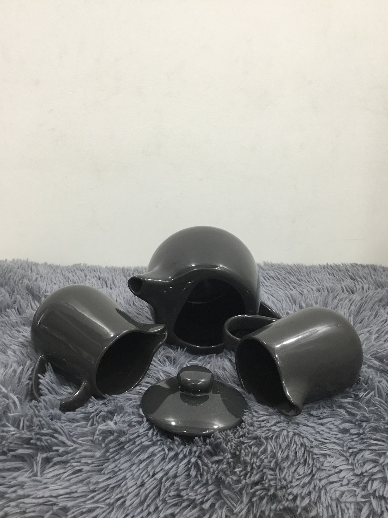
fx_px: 478
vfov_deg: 56.8
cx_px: 195
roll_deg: -1.4
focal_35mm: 32
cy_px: 266
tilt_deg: -16.5
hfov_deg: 44.2
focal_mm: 3.3
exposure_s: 1/33
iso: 125
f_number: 2.4
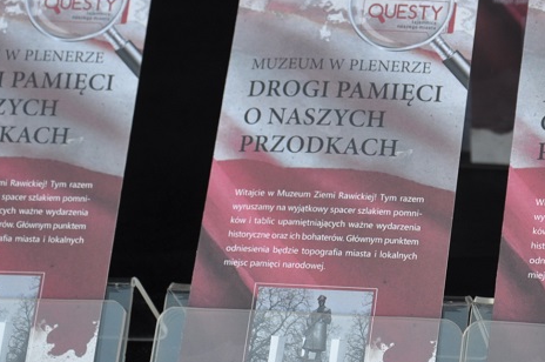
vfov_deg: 8.6
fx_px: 2404
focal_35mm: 159
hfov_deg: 12.9
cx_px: 435
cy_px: 102
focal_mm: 48
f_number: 4.8
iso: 200
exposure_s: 1/125
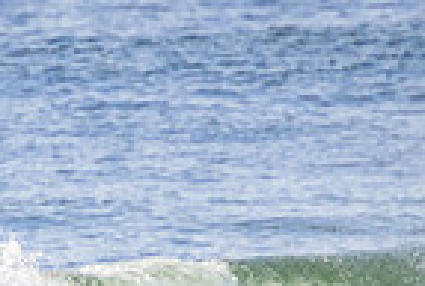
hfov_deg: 0.6
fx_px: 38270
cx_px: -45
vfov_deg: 0.4
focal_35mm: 3235
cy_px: 380
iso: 1400
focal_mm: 800
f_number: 11
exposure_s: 1/2000
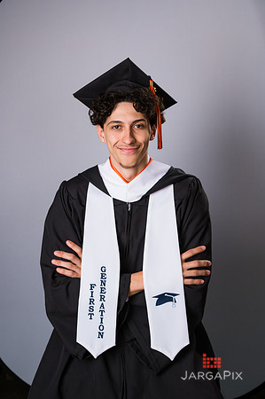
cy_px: 200
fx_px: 907
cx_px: 132
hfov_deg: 16.6
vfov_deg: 24.8
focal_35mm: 82
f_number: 8
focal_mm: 82
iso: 800
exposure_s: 1/200
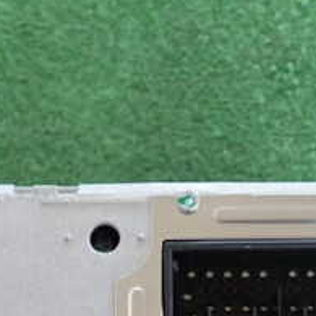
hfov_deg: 17.7
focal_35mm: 98
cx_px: 139
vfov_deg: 17.1
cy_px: 360
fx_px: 1012
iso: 250
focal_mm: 6.37
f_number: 2.5
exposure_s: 1/40
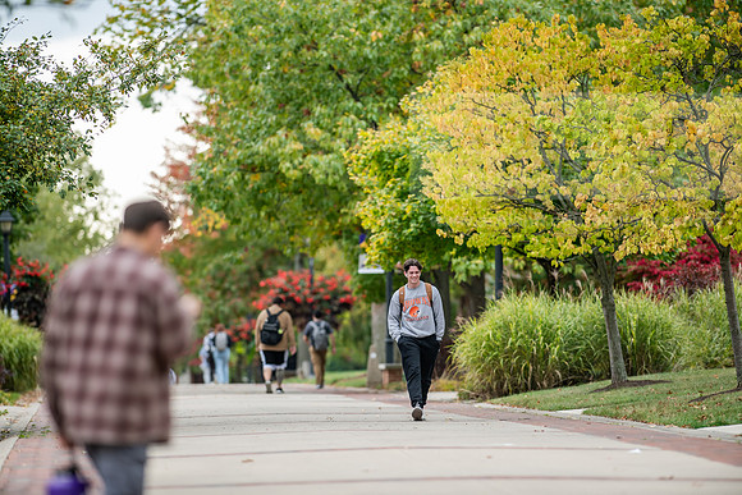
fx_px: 6184
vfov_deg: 4.6
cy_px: 248
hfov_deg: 6.9
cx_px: 371
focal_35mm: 300
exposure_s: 1/500
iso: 250
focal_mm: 300
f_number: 3.5
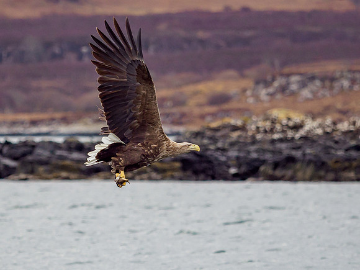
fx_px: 6784
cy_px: 148
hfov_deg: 3.0
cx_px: 154
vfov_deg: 2.3
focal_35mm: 652
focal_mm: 150
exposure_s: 1/2000
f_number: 2.8
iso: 250
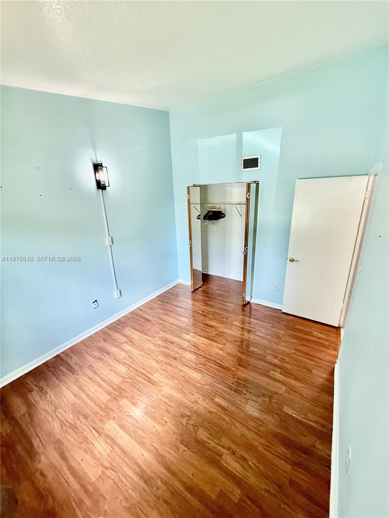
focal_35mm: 14
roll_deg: +1.3
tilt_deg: -17.8
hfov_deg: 85.7
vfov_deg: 102.1
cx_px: 194
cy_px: 259
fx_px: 210
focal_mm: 2.22
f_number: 2.2
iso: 250
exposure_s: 1/60
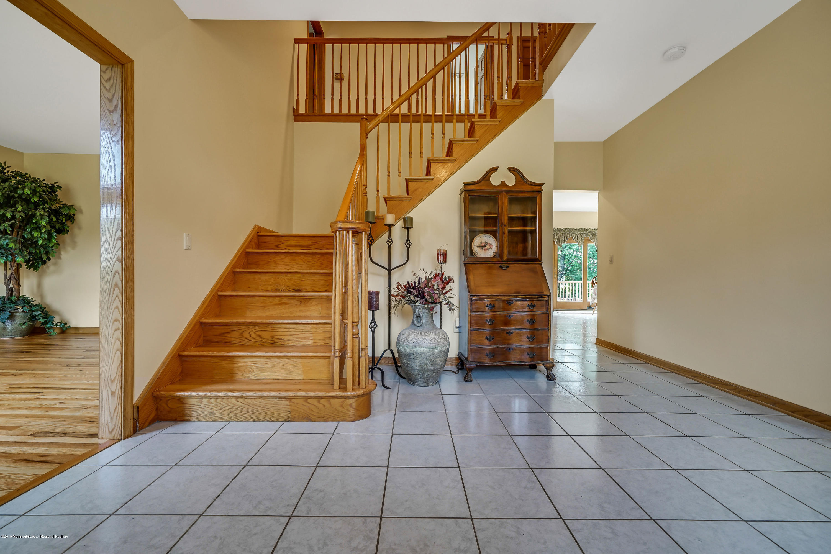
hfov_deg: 104.3
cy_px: 277
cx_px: 416
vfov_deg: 81.2
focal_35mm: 14
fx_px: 323
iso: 400
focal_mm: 14
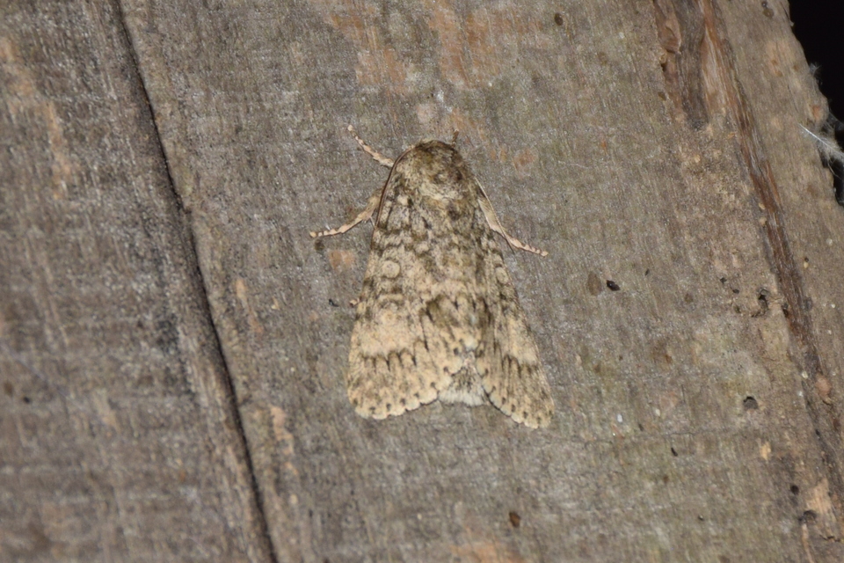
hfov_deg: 9.8
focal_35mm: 210
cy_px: 282
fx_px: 4923
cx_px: 422
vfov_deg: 6.5
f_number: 5.6
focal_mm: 140
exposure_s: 1/60
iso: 320
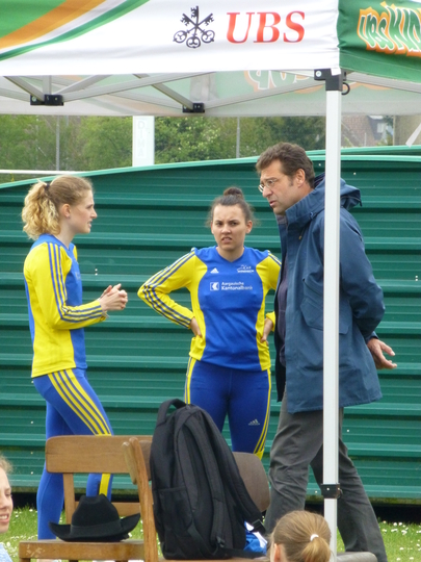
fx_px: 5059
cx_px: 210
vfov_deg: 6.4
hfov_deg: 4.8
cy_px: 281
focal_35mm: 312
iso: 640
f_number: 5.9
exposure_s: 1/500
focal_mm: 55.7
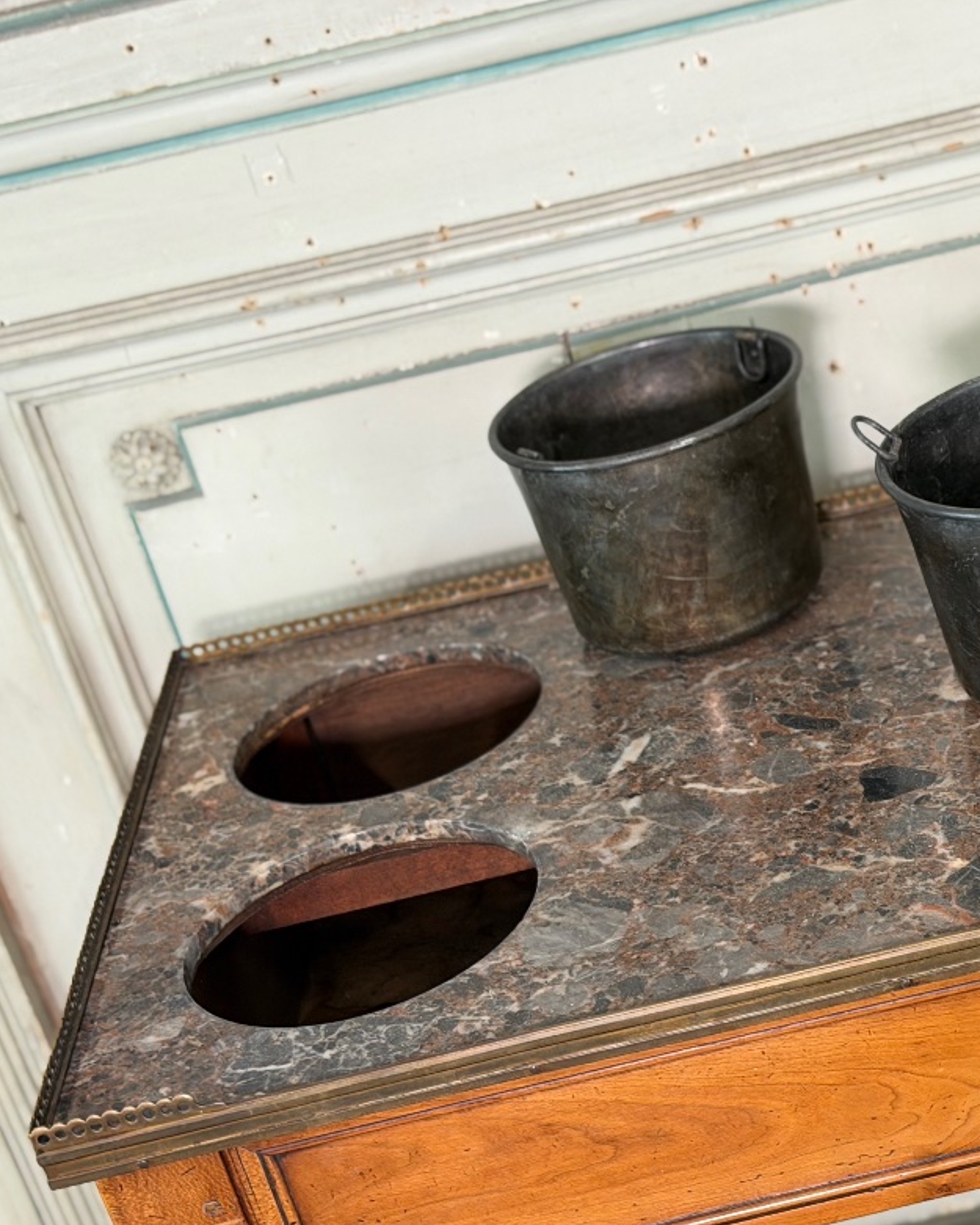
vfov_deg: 26.4
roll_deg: +14.5
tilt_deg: -27.4
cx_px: 851
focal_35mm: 72
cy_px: 696
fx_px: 2610
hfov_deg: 20.9
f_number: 1.78
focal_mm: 6.76
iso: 160
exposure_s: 1/50
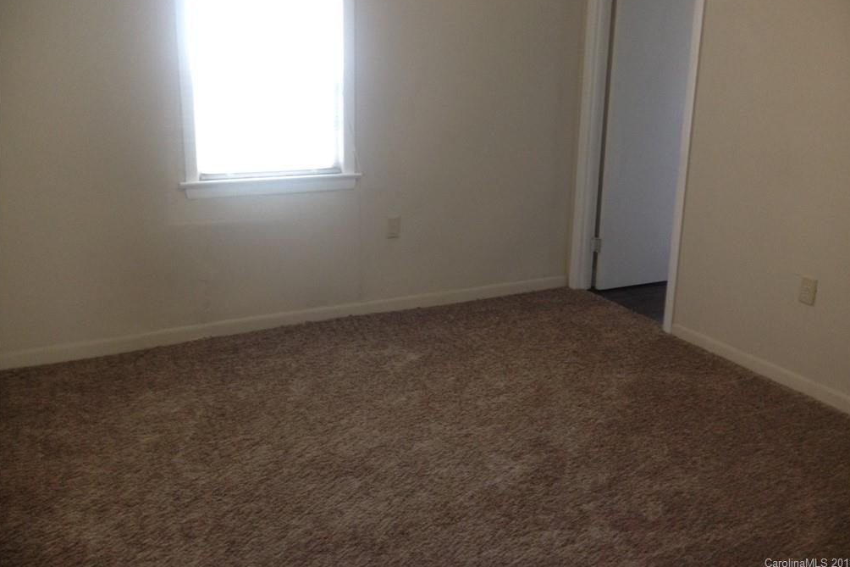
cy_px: 246
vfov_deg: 37.8
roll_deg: +1.5
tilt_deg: -15.5
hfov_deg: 54.4
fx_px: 826
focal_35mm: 35
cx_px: 428
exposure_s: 1/20
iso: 125
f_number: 2.4
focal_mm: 4.12
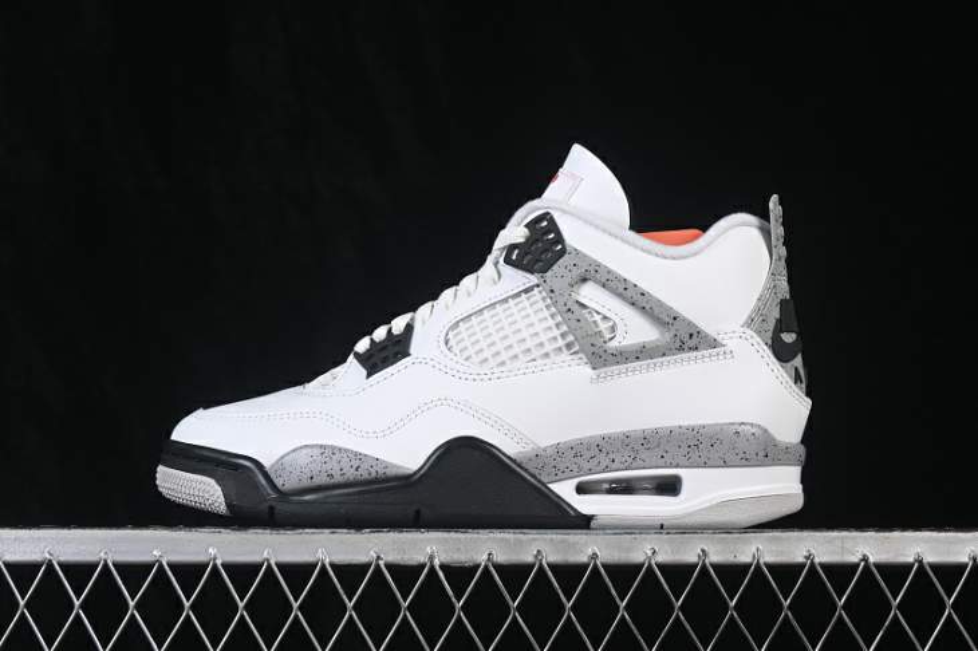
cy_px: 326
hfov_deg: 27.0
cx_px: 489
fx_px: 2036
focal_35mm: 75
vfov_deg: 18.2
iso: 160
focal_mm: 50
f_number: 8
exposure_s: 1/80
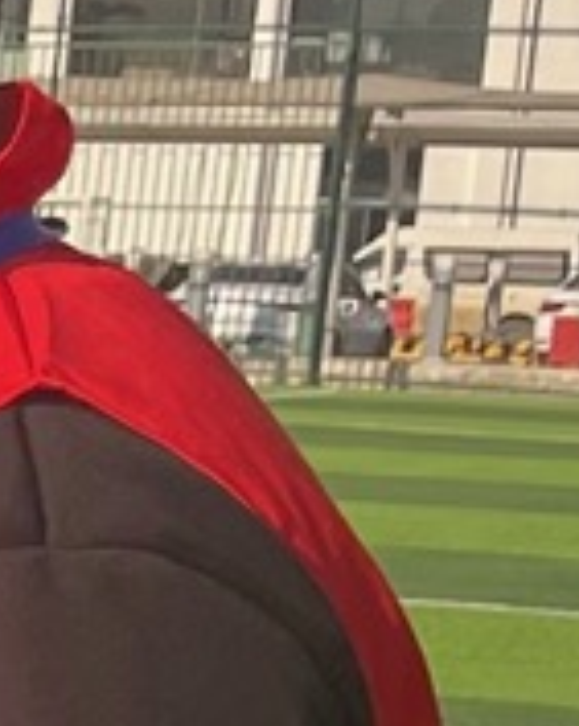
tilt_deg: -12.7
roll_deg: -0.3
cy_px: 857
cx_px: -1971
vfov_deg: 10.3
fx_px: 3952
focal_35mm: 184
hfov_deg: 6.3
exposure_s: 1/3049
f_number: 1.6
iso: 50
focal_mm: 5.1
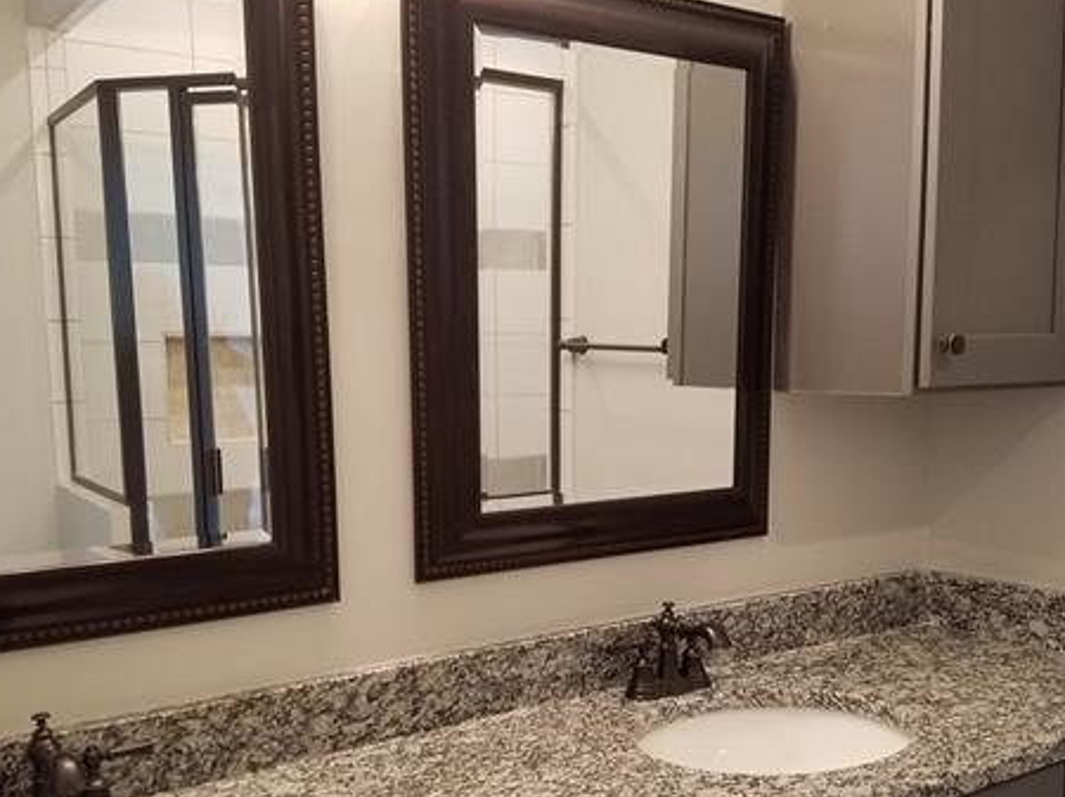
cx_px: 577
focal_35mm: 37
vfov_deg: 38.4
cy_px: 504
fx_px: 1138
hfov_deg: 50.1
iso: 160
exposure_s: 1/30
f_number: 1.7
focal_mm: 4.2
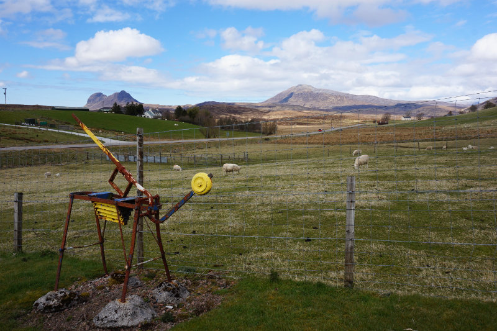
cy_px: 166
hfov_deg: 73.8
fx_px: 331
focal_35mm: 24
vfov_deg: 53.1
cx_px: 248
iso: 100
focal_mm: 16
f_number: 13
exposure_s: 1/80
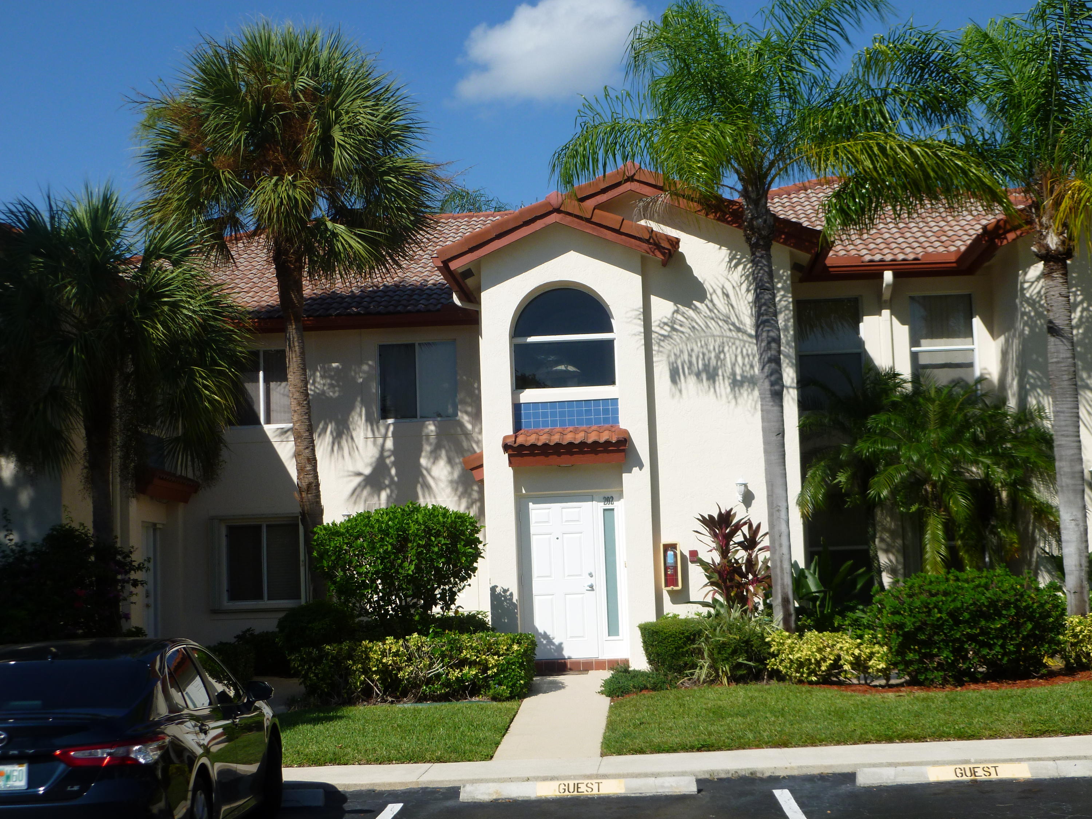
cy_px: 410
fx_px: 1703
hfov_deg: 35.5
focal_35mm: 54
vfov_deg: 27.0
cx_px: 546
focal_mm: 9.6
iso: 100
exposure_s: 1/1000
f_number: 4
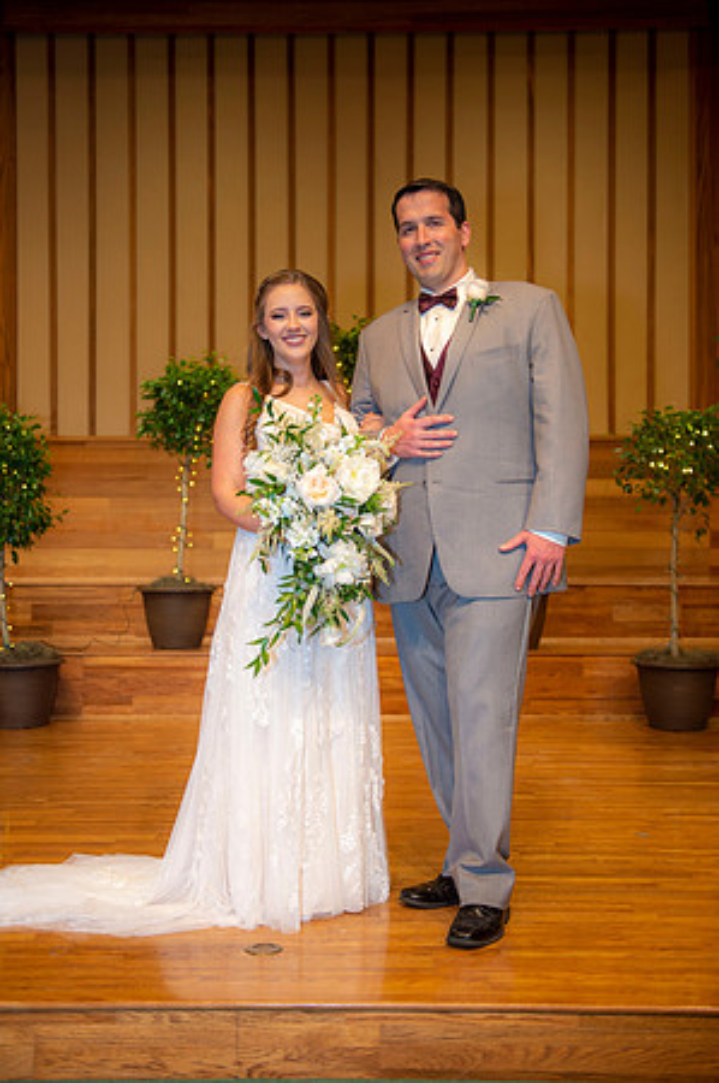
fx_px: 1261
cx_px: 360
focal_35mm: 42
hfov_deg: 31.8
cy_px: 542
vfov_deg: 46.4
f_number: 2.8
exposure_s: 1/160
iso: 800
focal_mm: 42
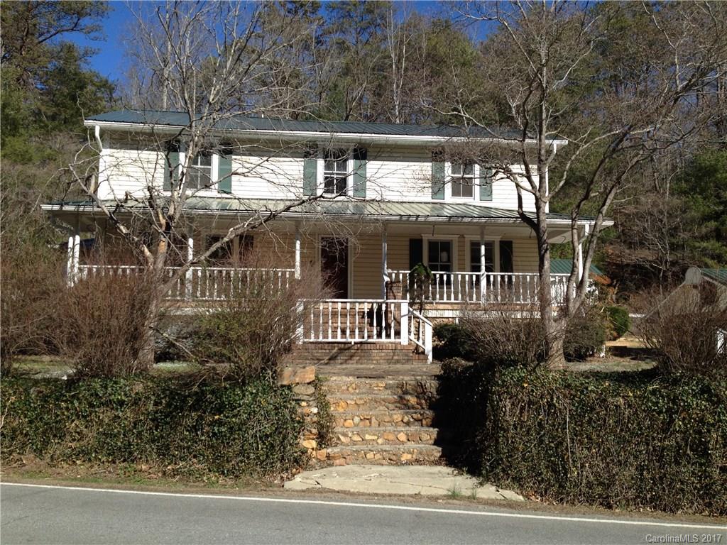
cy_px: 272
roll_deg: -1.2
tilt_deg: +6.0
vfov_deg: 40.7
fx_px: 735
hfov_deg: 52.6
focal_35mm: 35
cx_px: 364
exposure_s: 1/1453
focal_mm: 4.28
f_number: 2.4
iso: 50
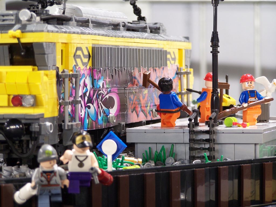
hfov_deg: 14.2
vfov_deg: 10.7
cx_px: 138
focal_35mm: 139
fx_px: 1108
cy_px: 104
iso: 80
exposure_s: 1/2
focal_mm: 23.1
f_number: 3.2
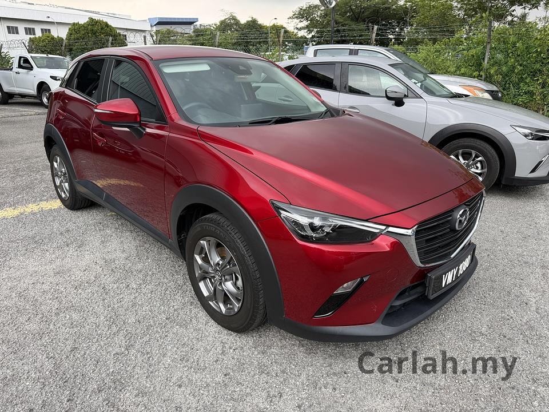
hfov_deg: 71.6
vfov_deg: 56.8
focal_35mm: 24
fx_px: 381
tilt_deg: -18.0
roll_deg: +0.2
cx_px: 274
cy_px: 206
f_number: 1.78
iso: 80
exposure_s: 1/344
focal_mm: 6.76
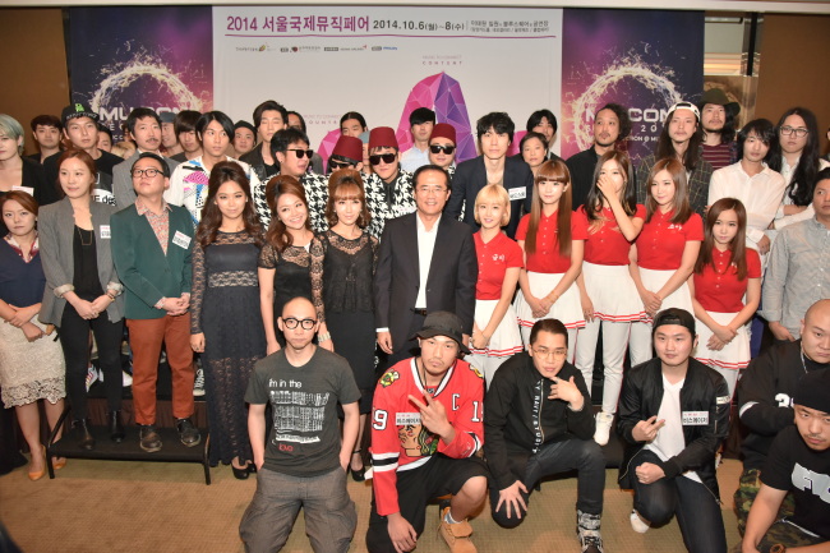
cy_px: 276
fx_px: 553
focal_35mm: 24
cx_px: 415
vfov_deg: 53.1
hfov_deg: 73.8
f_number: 5.6
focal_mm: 24
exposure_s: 1/125
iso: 1600
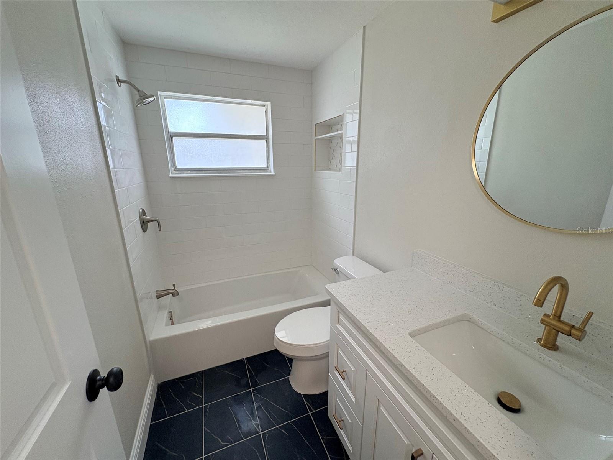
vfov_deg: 85.7
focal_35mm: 14
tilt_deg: -14.0
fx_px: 248
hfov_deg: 102.1
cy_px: 230
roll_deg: +0.5
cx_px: 306
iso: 200
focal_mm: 2.22
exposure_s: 1/120
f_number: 2.2
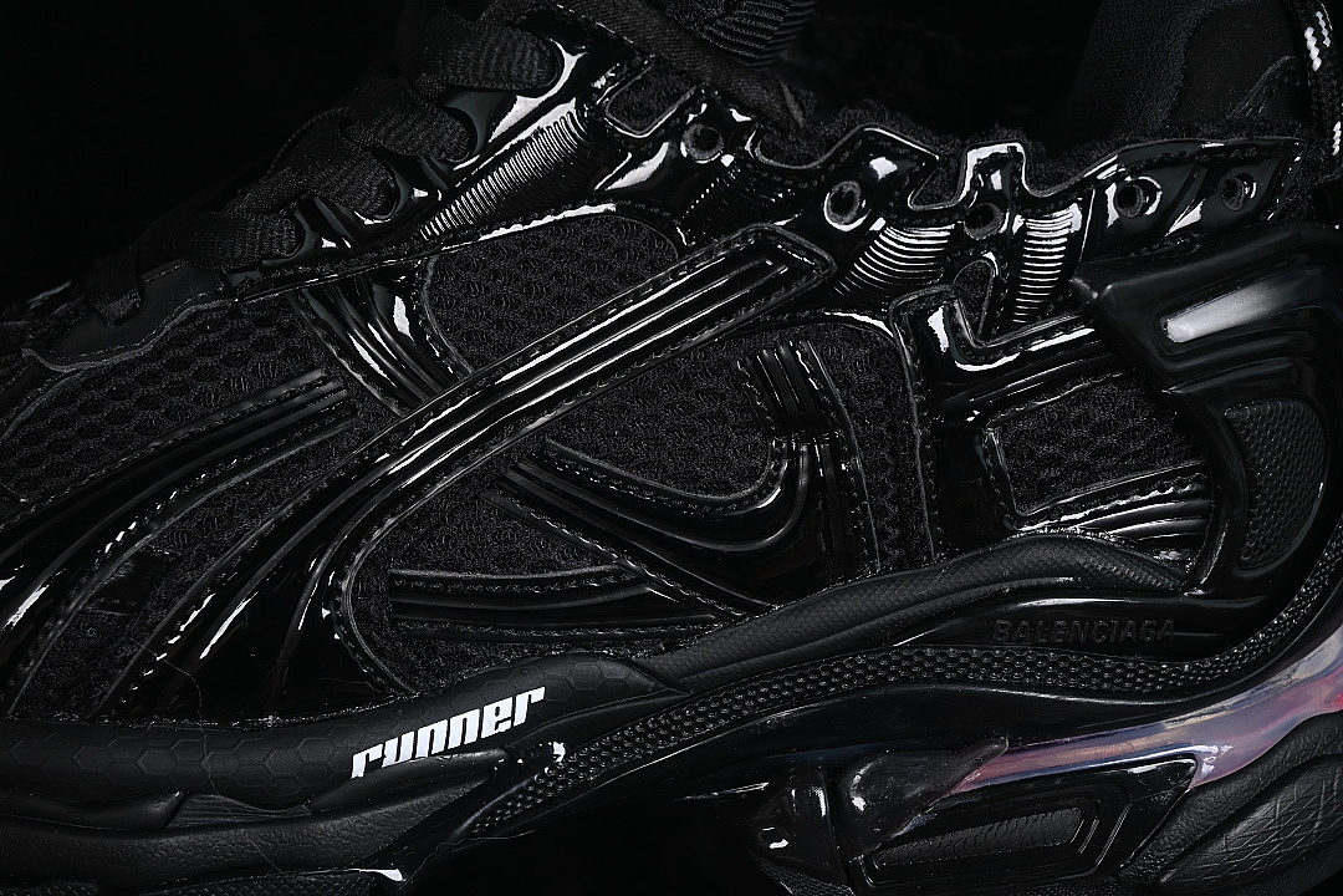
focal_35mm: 75
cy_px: 448
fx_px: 2798
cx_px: 672
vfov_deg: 18.2
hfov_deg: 27.0
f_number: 6.3
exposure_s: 1/60
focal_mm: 50
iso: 160
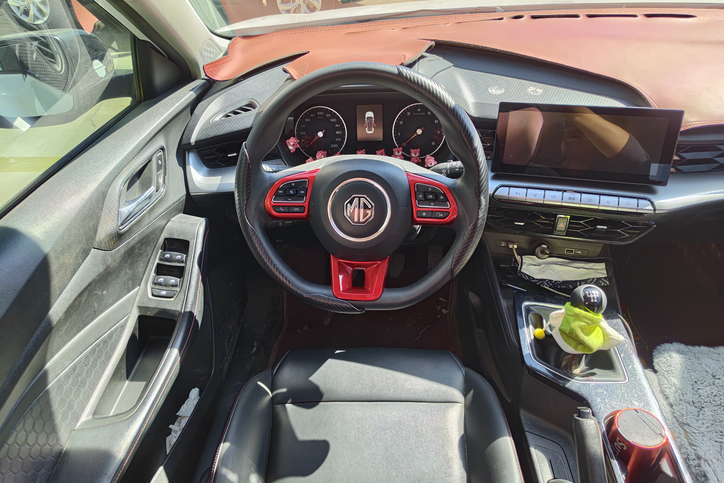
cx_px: 362
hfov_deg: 73.7
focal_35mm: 24
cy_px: 271
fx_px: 483
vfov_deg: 53.0
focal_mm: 5.56
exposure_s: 1/100
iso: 82
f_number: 1.88
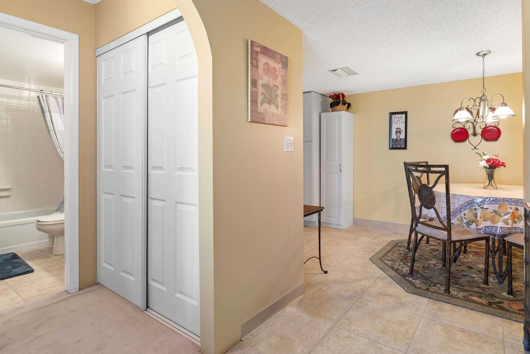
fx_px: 280
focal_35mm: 19
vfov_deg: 64.4
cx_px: 289
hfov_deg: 86.7
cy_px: 157
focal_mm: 16
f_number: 8
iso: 640
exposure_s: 2.5
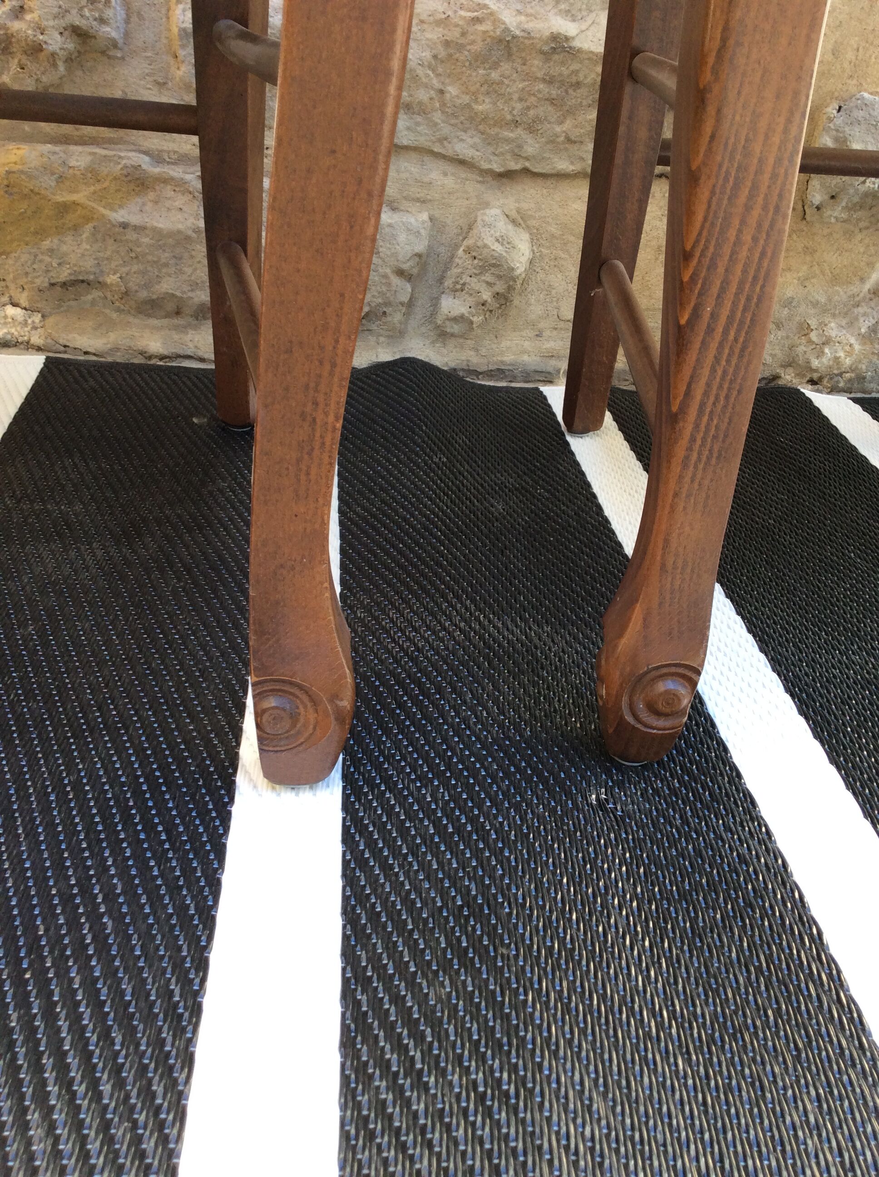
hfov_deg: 44.1
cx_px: 440
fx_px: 1086
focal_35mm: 32
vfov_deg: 56.9
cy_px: 588
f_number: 2.4
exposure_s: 1/50
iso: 40
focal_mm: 3.3
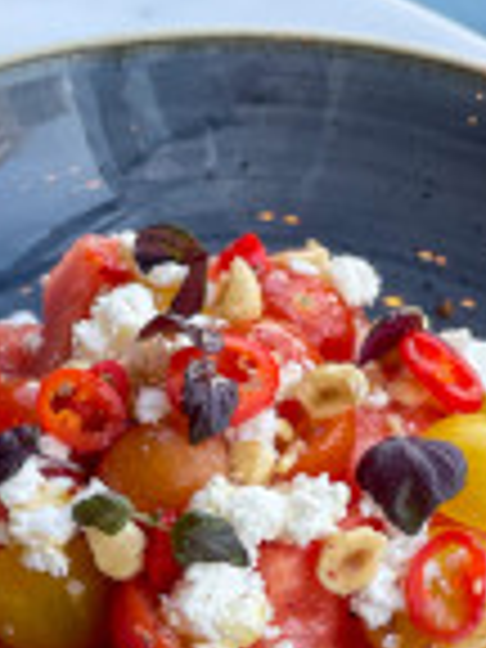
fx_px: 3332
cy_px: 522
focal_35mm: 178
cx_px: 256
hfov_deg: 8.3
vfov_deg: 11.1
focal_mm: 7.5
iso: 125
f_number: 2.2
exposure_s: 1/100
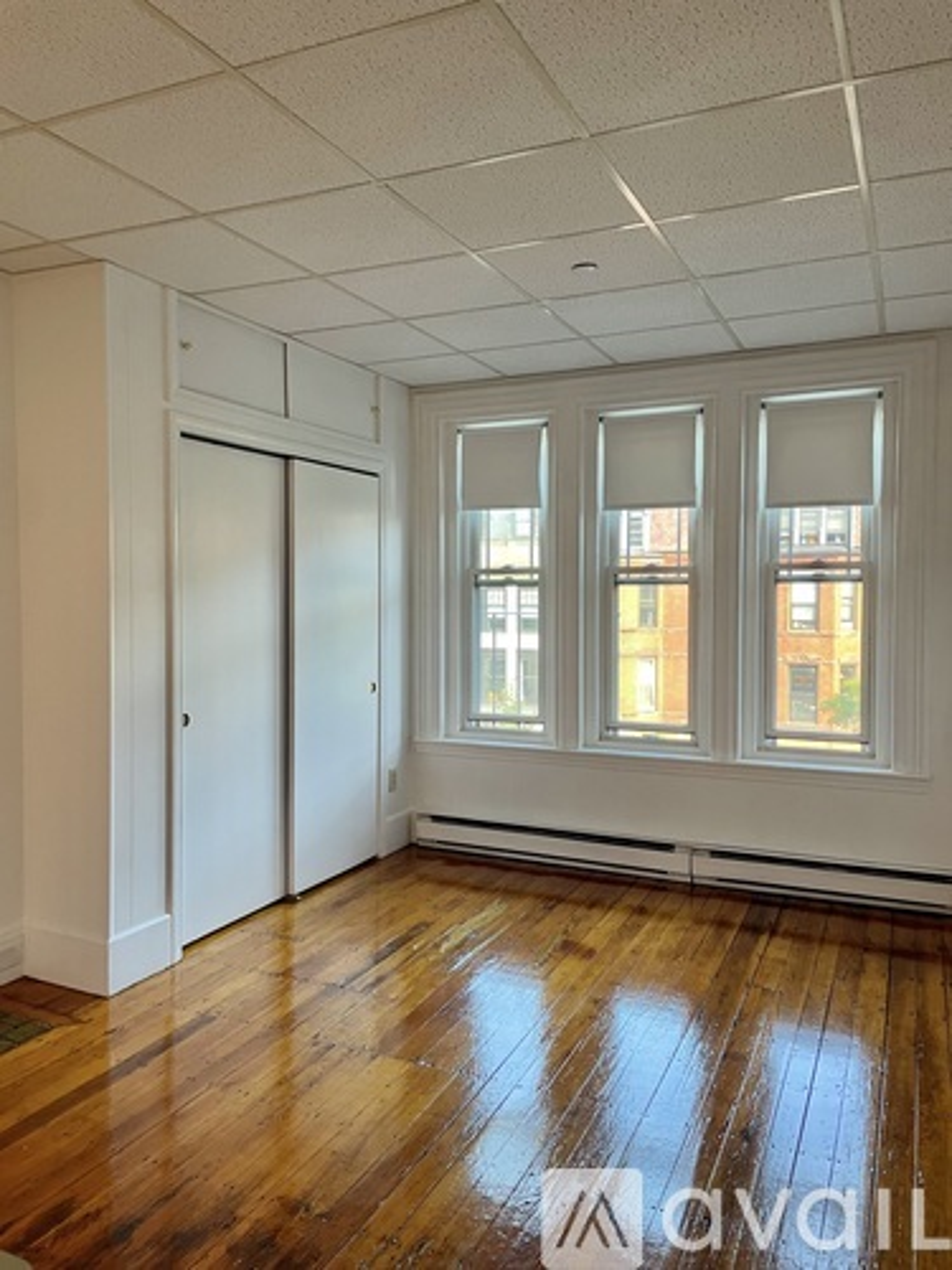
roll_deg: +0.1
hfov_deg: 53.1
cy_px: 635
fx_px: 953
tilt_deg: -1.8
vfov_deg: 67.3
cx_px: 476
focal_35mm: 26
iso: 125
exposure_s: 1/60
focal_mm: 4.2
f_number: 1.6
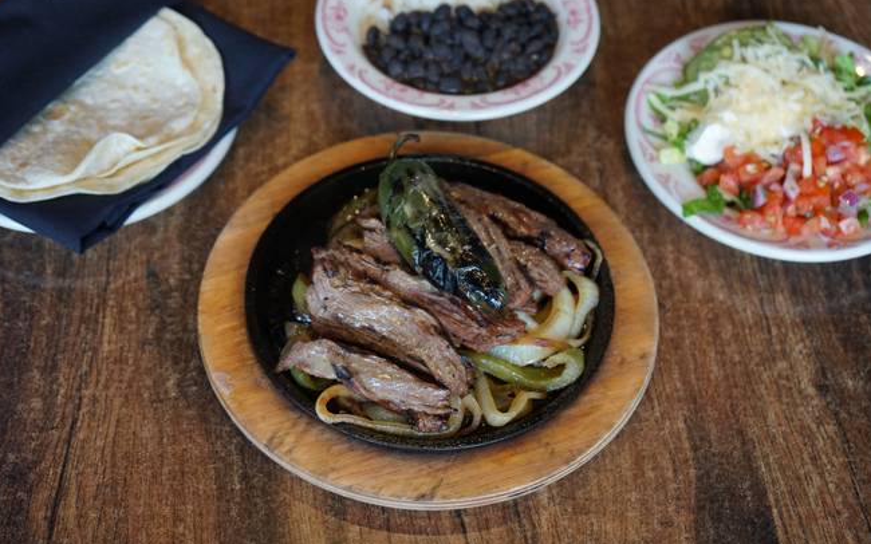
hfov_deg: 34.6
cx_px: 431
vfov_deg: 22.0
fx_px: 1400
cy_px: 265
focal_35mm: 59
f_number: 5
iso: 2000
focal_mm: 57
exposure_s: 1/160
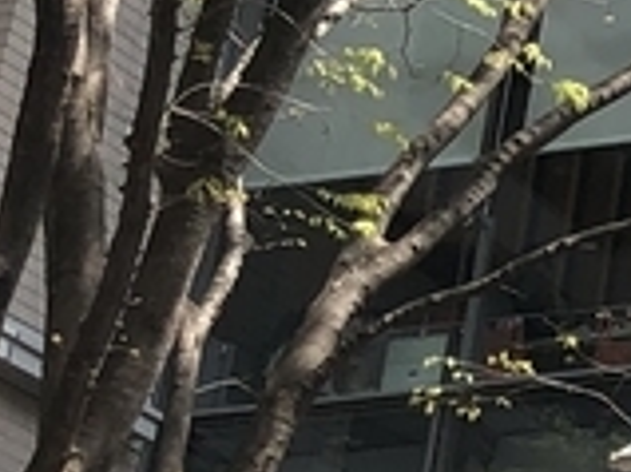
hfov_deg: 7.9
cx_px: 2008
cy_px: 115
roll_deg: +2.6
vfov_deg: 7.0
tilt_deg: +26.5
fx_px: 3843
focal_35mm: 211
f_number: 1.8
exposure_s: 1/522
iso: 20
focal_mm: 4
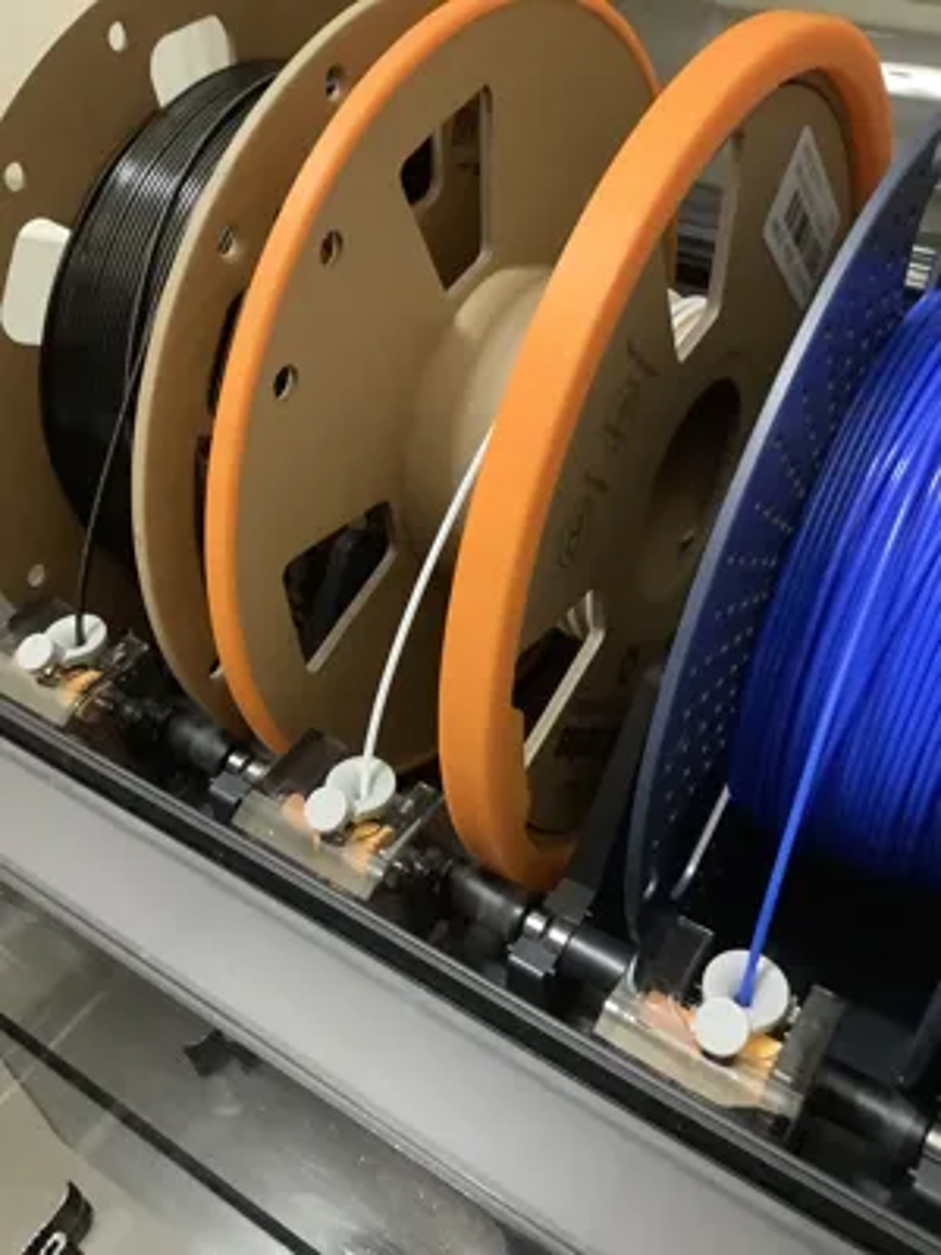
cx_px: 470
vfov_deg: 58.4
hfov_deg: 45.4
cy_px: 628
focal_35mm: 31
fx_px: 1124
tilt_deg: -45.3
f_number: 2.4
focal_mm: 3.3
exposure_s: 1/24
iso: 640
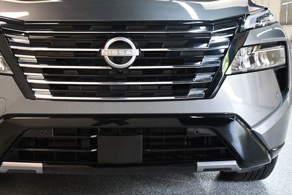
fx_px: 430
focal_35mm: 53
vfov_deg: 25.4
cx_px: 114
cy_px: 70
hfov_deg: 37.4
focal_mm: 27
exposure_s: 1/125
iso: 2800
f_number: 4
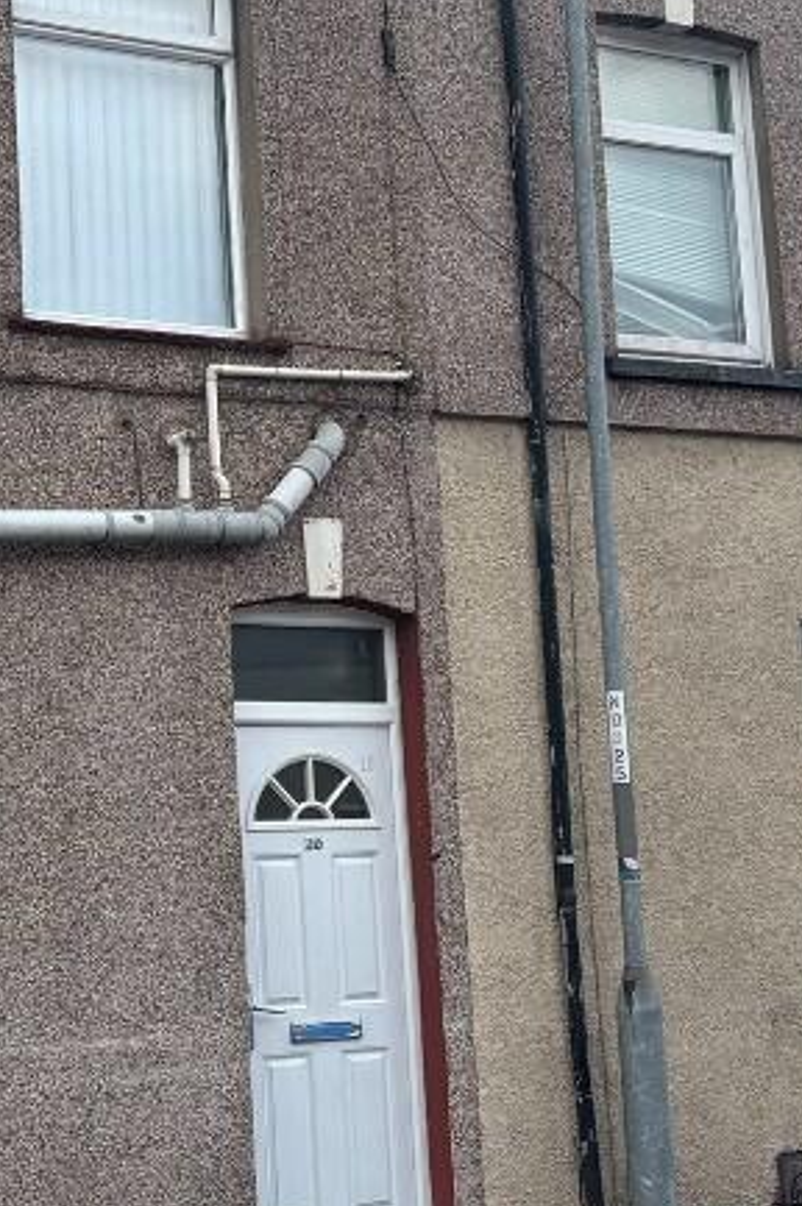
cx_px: 128
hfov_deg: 20.9
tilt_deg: +8.5
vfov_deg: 31.4
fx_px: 2142
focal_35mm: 64
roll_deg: +1.3
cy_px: 524
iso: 50
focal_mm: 5.96
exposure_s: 1/805
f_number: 1.6
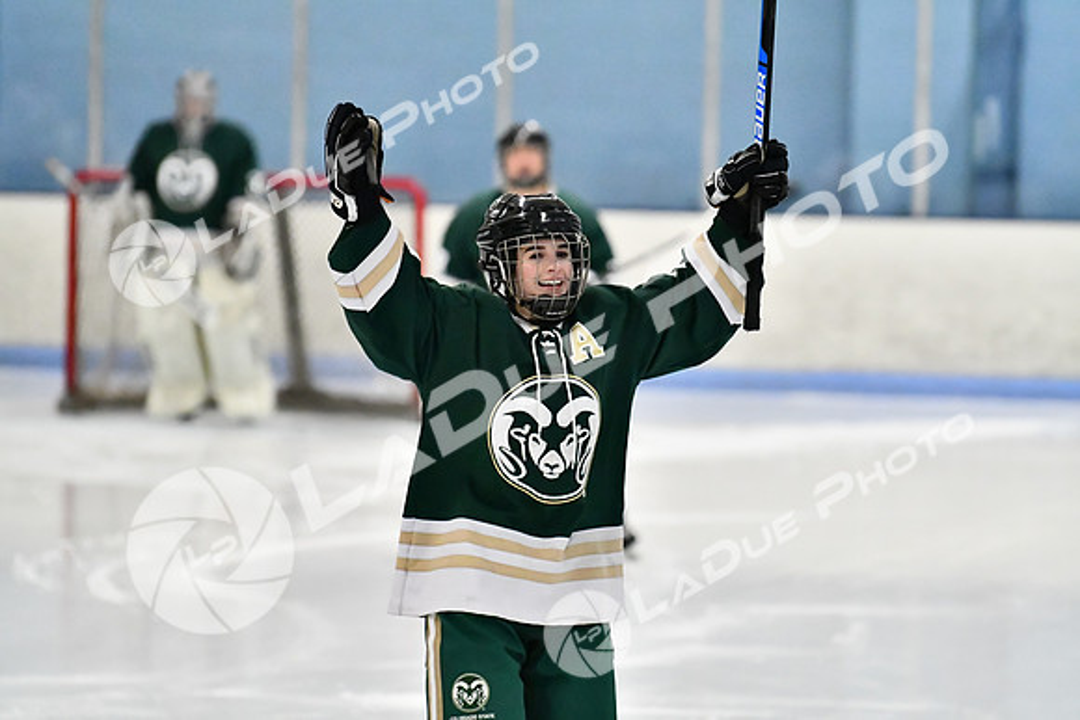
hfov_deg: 7.6
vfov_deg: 5.1
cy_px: 360
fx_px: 8102
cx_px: 540
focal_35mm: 270
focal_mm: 180
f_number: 2.8
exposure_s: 1/1250
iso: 8000
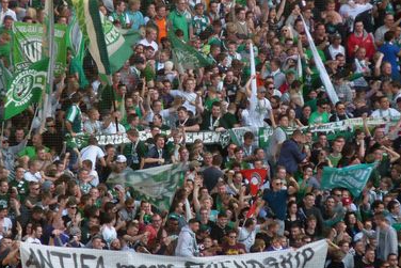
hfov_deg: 2.8
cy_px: 159
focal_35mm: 738
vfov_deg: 1.9
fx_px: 8223
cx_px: 158
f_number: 4.4
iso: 125
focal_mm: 83.2
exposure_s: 1/125
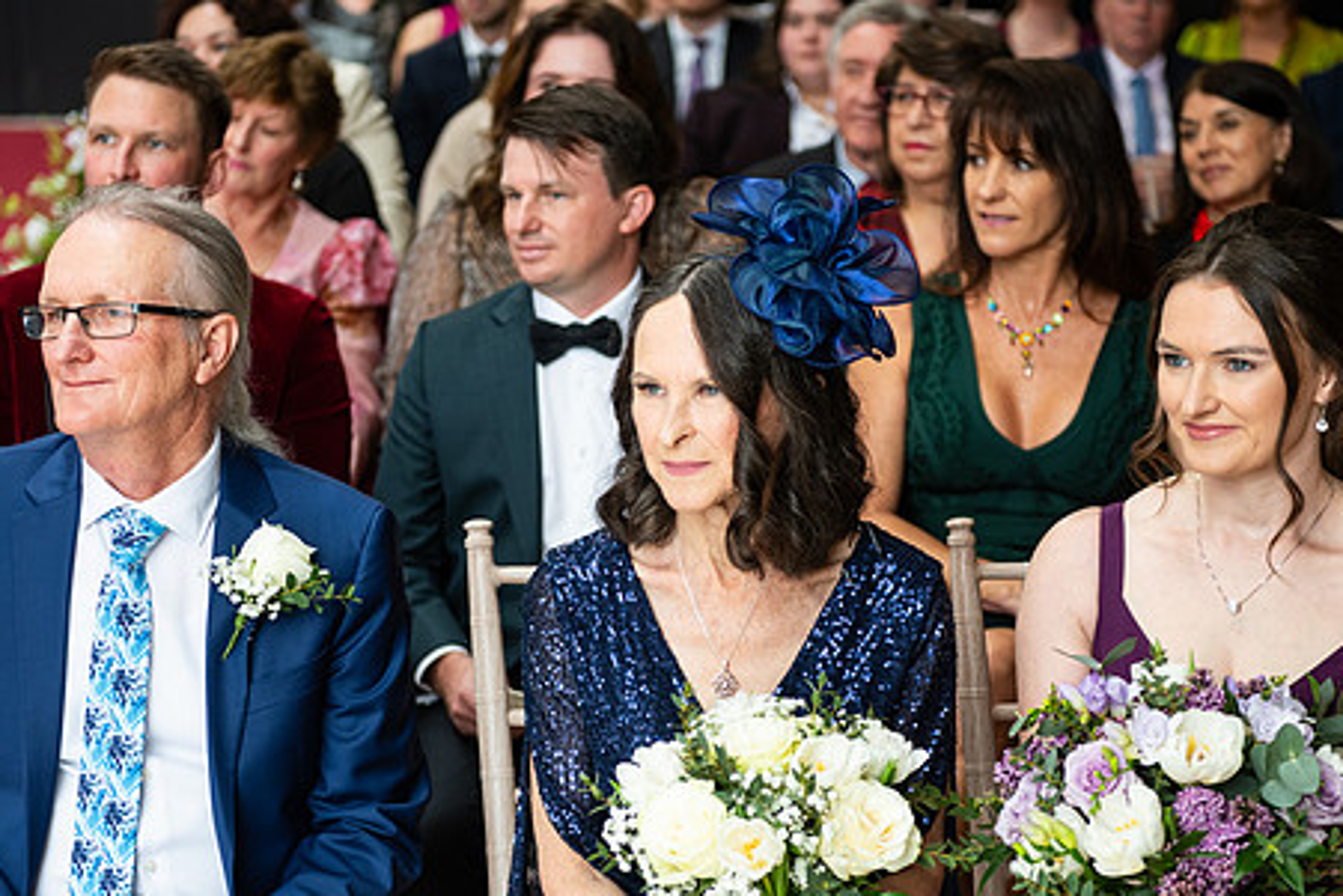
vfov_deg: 15.2
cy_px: 543
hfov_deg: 22.6
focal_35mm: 90
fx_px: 3358
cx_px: 709
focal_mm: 70
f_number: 3.5
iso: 400
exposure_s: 1/200
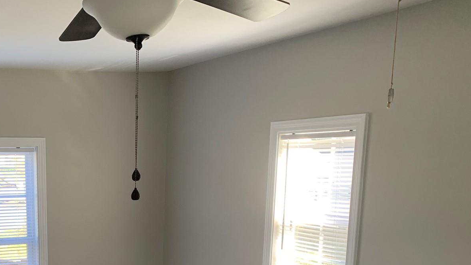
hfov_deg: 39.6
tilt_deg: -10.7
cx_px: 65
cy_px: 287
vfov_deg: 23.1
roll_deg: +1.0
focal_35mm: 49
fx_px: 612
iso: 100
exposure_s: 1/121
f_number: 1.8
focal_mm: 4.25
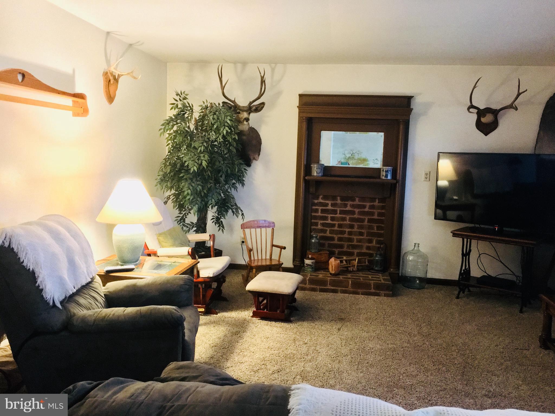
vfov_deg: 48.2
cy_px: 208
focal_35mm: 29
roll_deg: -3.5
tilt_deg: -6.7
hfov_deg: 61.7
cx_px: 278
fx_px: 465
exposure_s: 1/15
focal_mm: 4.15
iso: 500
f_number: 2.2
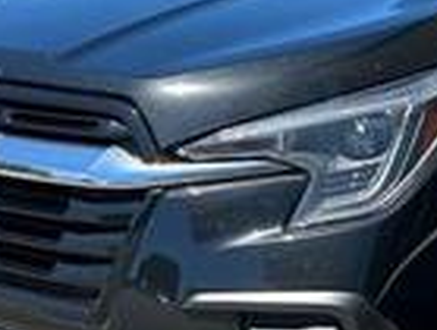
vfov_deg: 15.7
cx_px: 321
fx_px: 1190
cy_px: 79
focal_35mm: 94
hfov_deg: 20.7
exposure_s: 1/1295
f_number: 1.5
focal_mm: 5.7
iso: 50
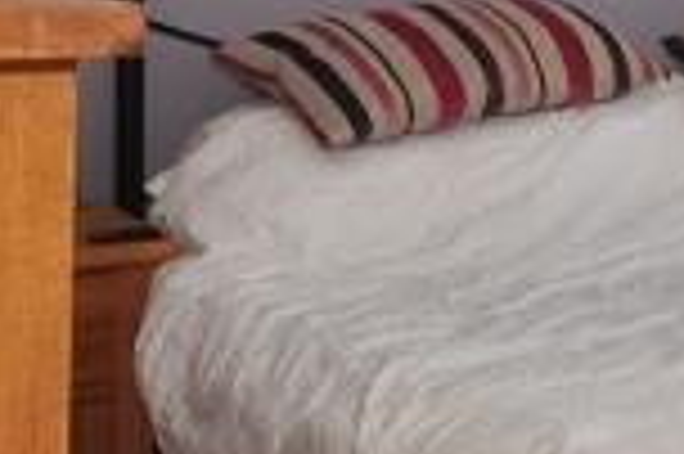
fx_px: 1860
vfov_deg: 13.5
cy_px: -90
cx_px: 1094
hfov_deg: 18.0
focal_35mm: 98
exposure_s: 1/50
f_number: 11
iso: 200
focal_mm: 16
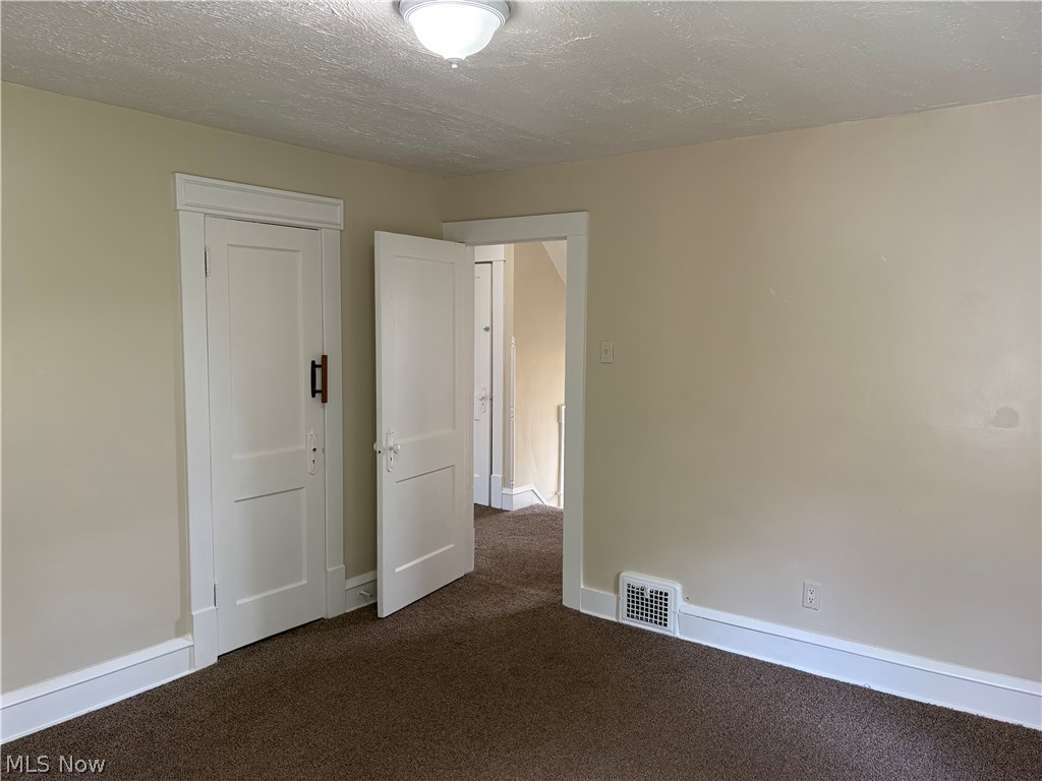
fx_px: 783
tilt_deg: -5.7
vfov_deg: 53.1
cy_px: 390
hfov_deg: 67.3
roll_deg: +0.4
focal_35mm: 26
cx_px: 521
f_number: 1.6
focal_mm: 5.96
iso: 100
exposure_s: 1/60
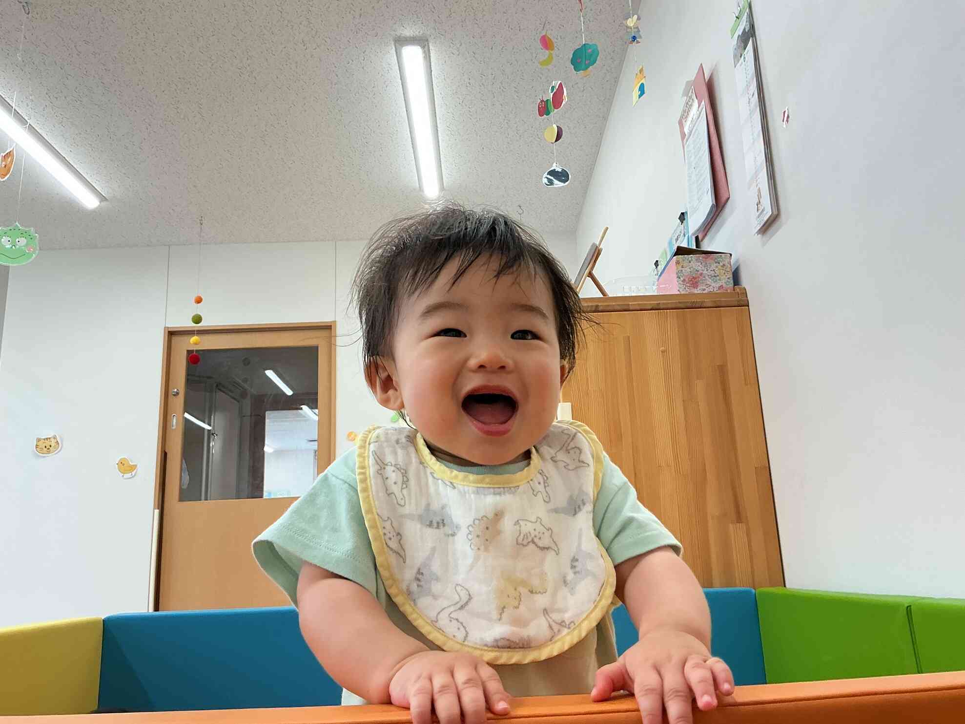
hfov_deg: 61.7
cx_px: 482
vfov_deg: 48.2
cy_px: 362
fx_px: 808
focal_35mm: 29
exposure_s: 1/100
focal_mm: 3
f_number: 1.8
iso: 50
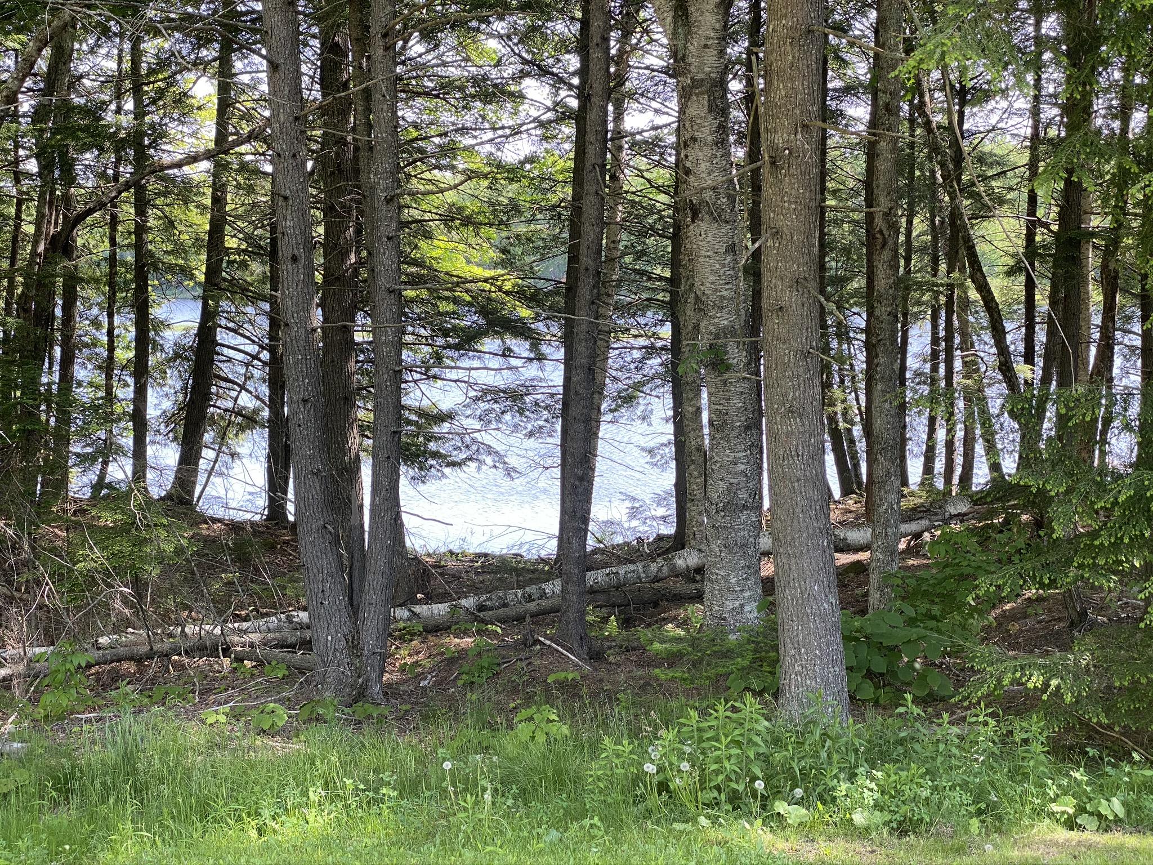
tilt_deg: -6.5
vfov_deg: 28.0
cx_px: 576
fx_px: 1732
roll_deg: +1.1
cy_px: 432
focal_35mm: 52
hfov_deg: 36.8
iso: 40
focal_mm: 6
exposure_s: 1/122
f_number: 2
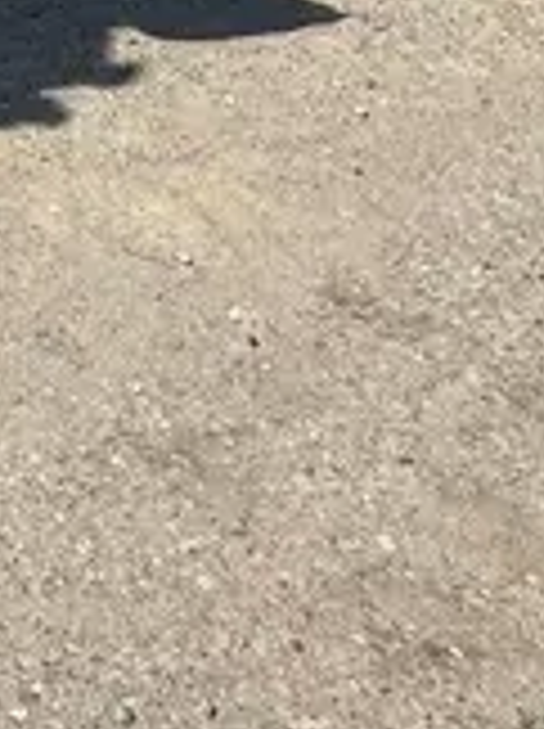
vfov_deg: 13.5
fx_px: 2479
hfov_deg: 11.5
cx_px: -463
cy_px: -862
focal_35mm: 118
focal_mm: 4.2
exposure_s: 1/3509
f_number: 1.6
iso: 32
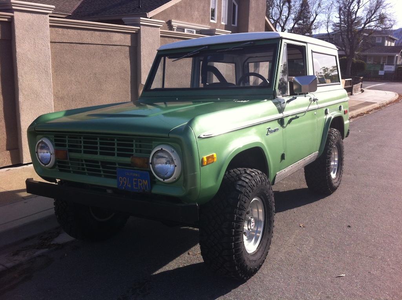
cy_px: 150
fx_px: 406
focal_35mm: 35
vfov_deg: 40.6
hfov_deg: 52.7
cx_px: 201
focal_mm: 3.85
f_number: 2.8
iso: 80
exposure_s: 1/914
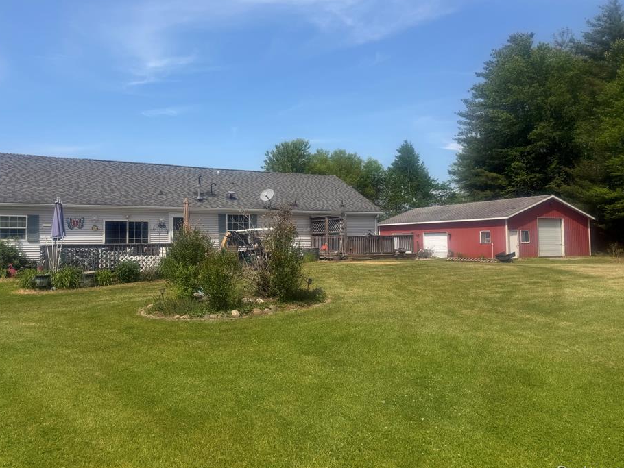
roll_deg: +2.1
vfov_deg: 51.3
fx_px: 487
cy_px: 219
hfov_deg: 65.1
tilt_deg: +2.9
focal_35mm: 27
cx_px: 276
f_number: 1.78
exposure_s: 1/4673
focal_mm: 6.76
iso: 80
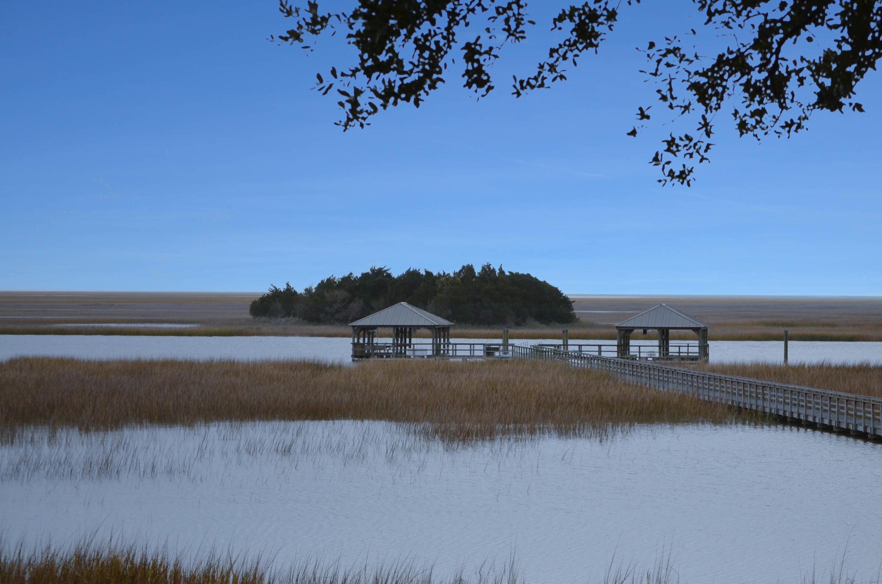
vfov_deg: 12.9
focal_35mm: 106
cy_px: 322
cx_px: 558
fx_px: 2583
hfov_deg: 19.3
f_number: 4
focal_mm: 55
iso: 320
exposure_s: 1/3200
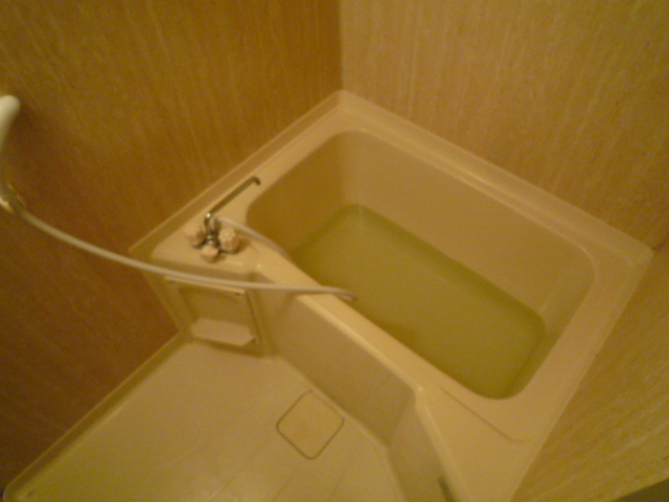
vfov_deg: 54.9
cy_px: 251
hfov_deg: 69.4
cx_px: 334
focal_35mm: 25
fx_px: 483
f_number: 2.8
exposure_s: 1/25
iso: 400
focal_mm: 4.4
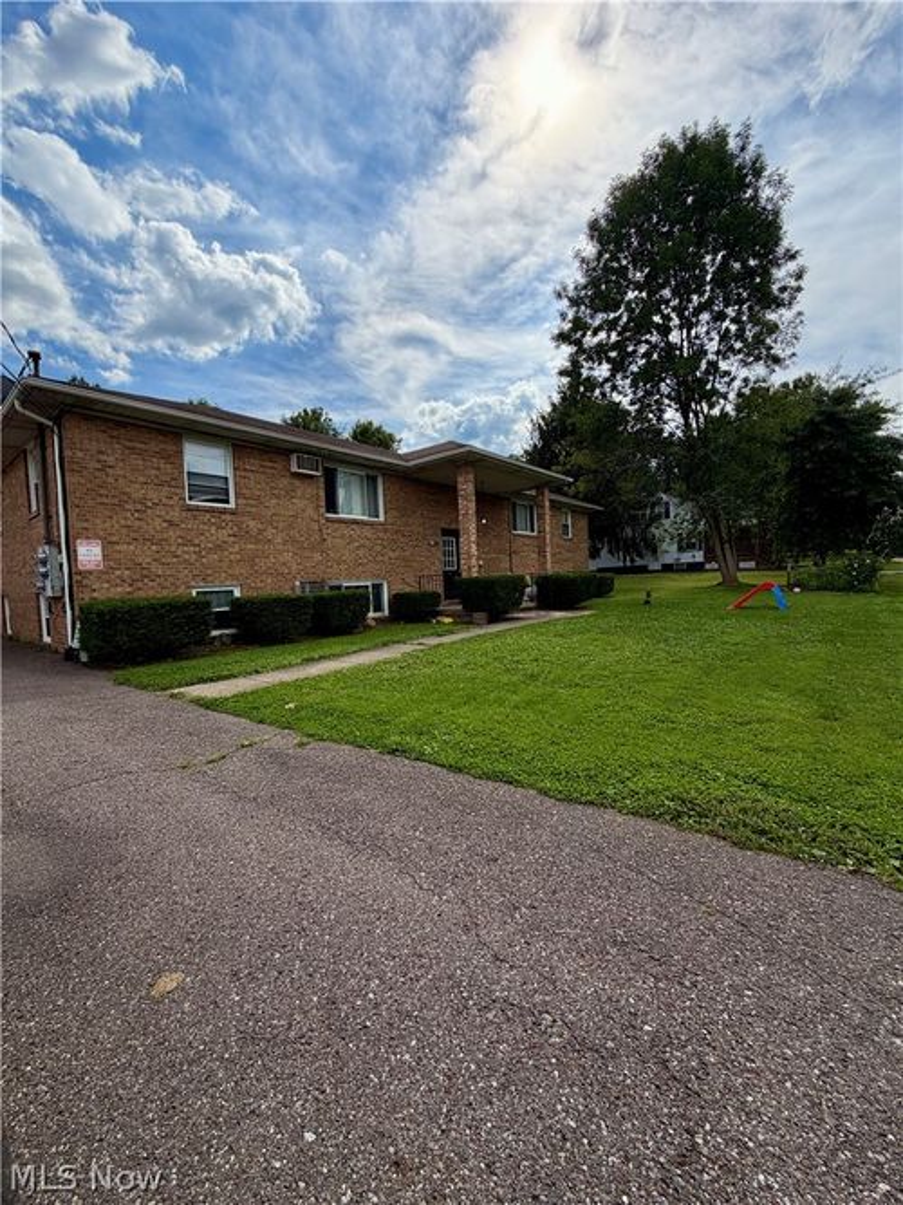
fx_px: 487
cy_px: 602
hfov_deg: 85.7
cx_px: 452
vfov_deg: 102.1
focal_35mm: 14
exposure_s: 1/1017
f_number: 2.2
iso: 20
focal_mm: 2.22
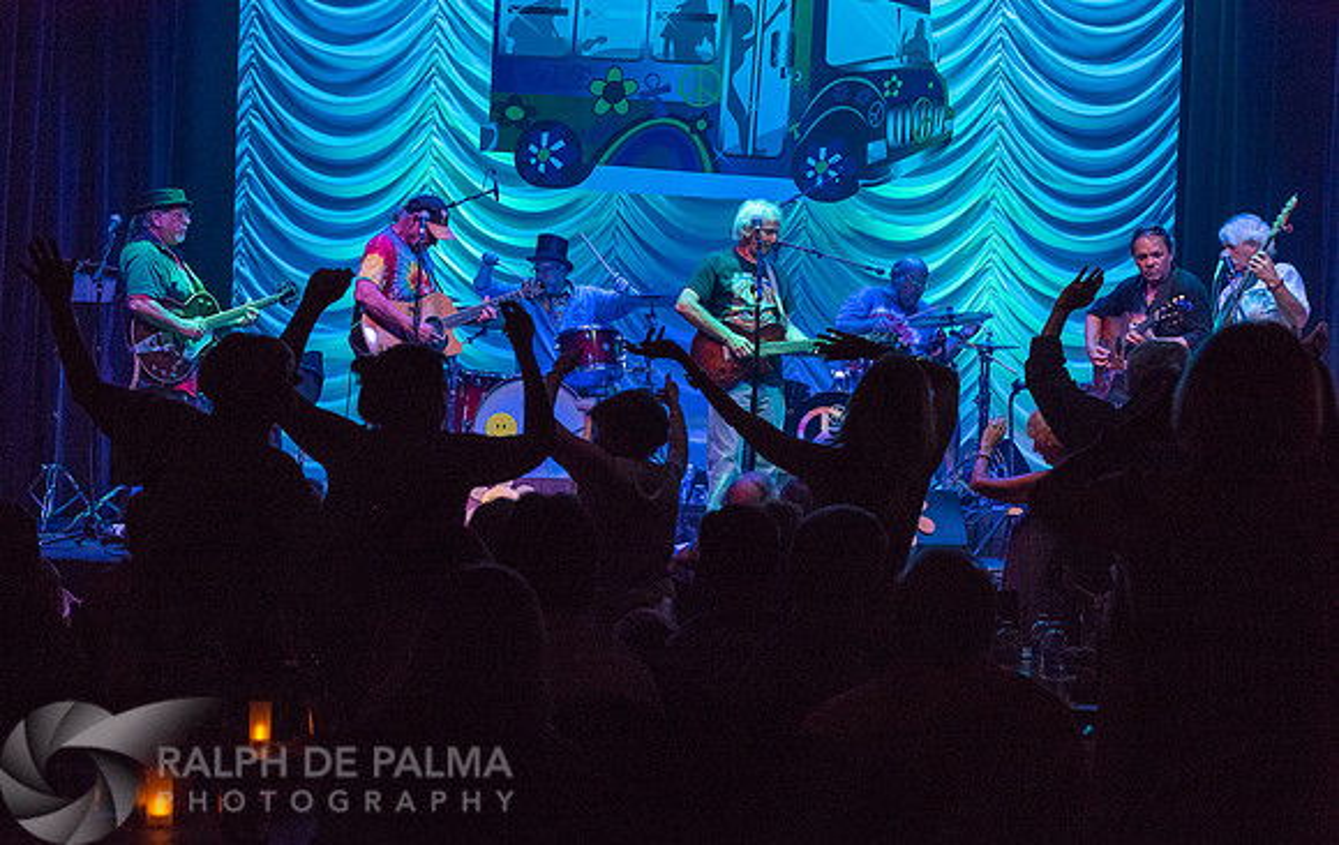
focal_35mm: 76
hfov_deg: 26.9
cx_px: 621
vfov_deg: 17.2
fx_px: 2793
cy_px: 479
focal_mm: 70
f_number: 5.6
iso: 2500
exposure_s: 1/160
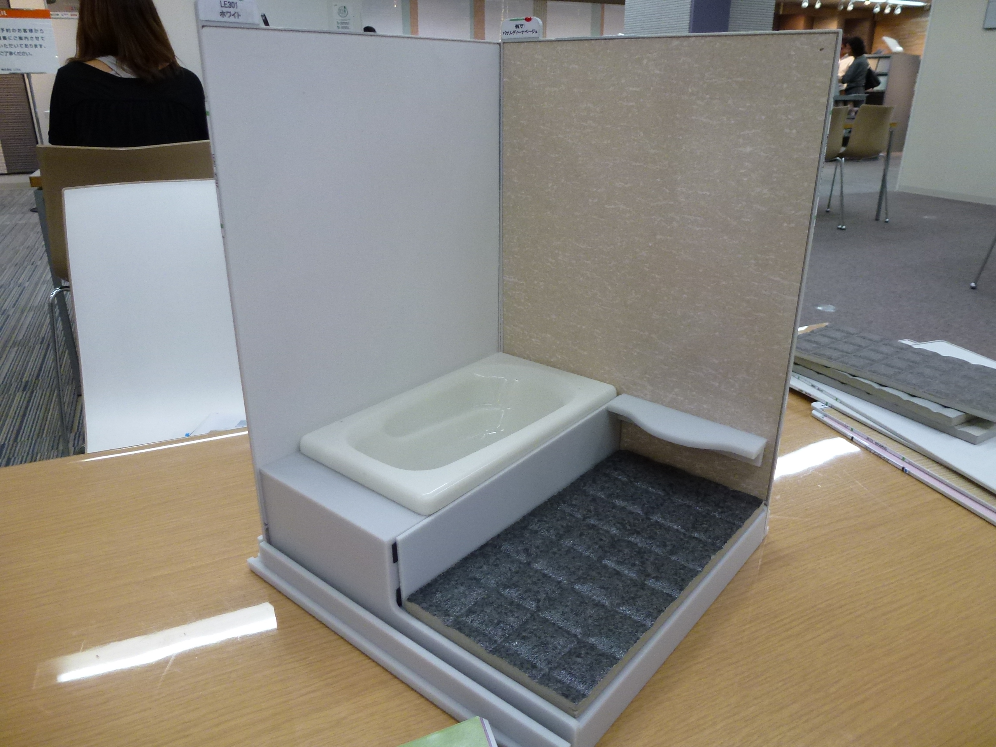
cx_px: 498
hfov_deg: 71.6
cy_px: 374
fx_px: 691
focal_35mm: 24
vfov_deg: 56.8
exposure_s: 1/50
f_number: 3.3
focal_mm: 4.3
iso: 200
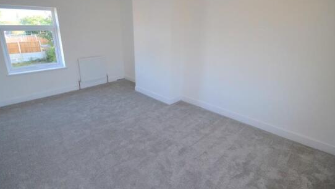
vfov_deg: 58.0
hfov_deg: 89.5
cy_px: 77
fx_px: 169
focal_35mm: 19
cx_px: 164
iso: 400
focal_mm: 10
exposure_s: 1/100
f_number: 5
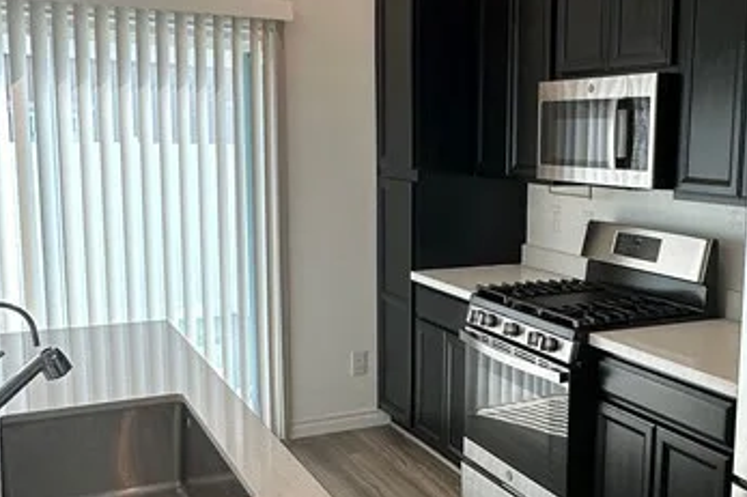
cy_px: 265
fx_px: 892
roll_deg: +0.8
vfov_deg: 31.1
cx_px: 519
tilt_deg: -7.2
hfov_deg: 44.5
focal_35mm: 43
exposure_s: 1/120
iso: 64
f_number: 2.2
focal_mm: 2.22
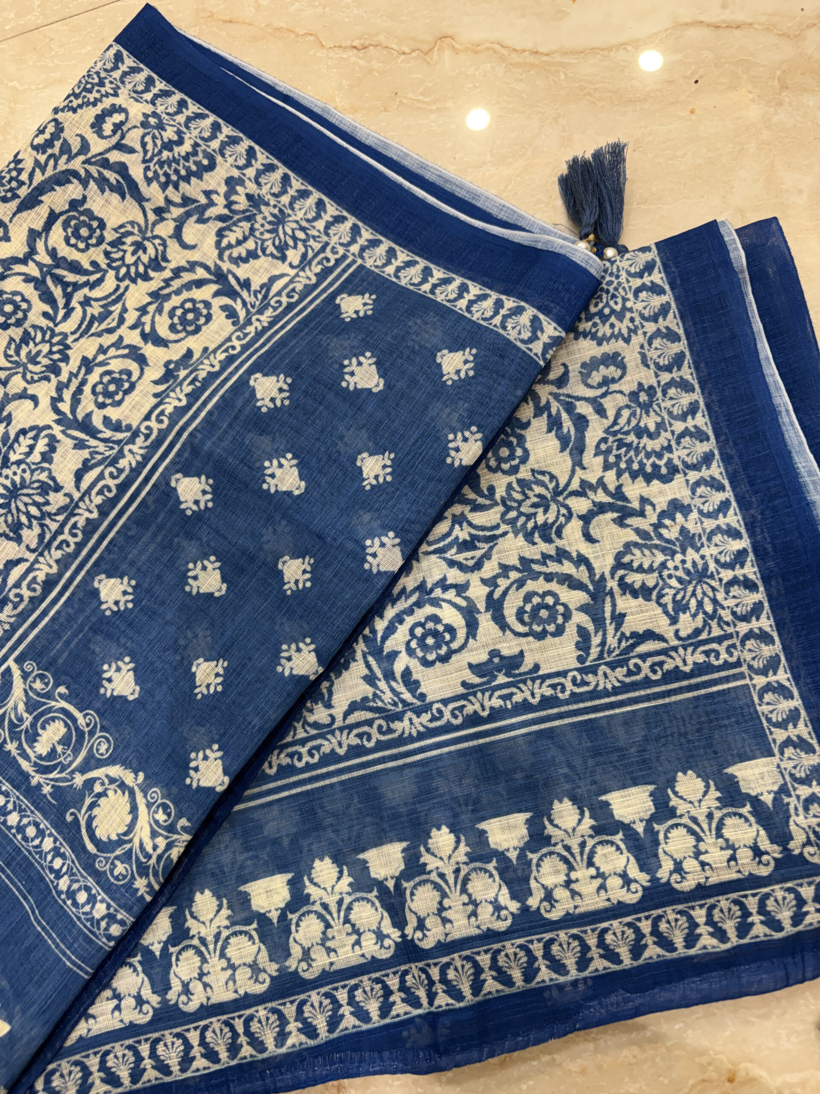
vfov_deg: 67.3
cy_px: 547
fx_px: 821
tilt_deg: -76.9
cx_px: 410
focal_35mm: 26
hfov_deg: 53.1
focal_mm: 5.96
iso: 80
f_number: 1.6
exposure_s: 1/50
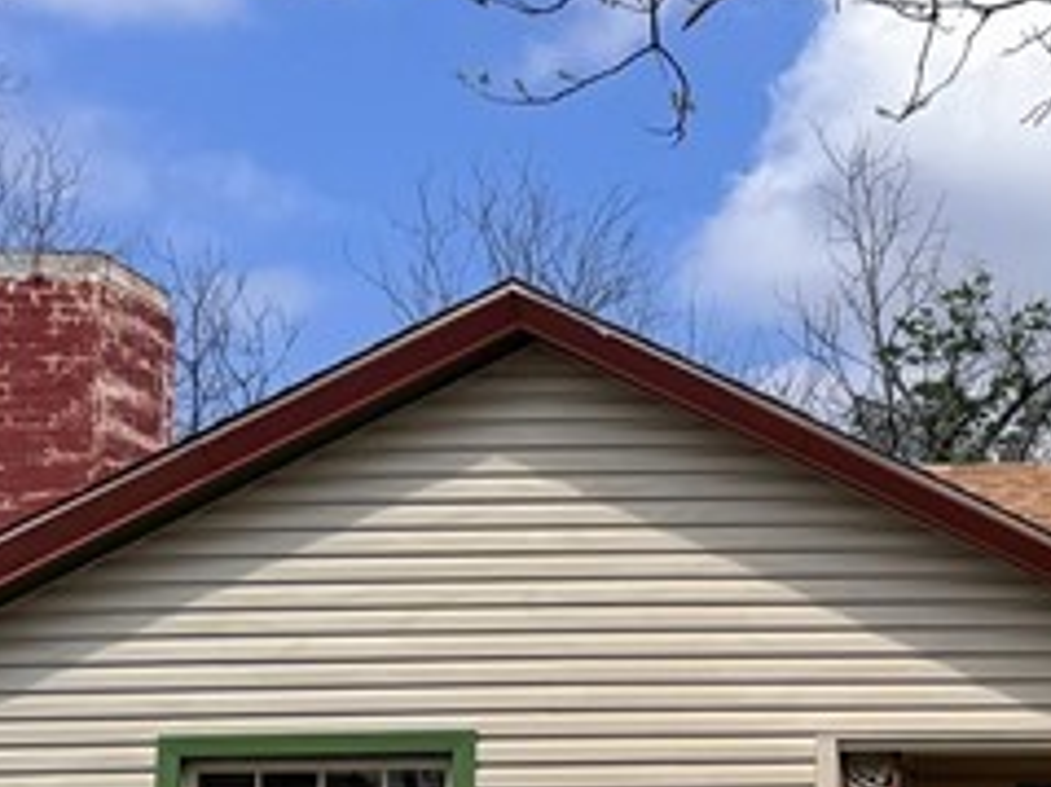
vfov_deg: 14.1
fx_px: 3126
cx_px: 1724
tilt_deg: +6.3
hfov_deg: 16.7
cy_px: 853
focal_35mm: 103
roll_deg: +0.7
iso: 80
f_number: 1.78
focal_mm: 6.76
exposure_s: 1/7092
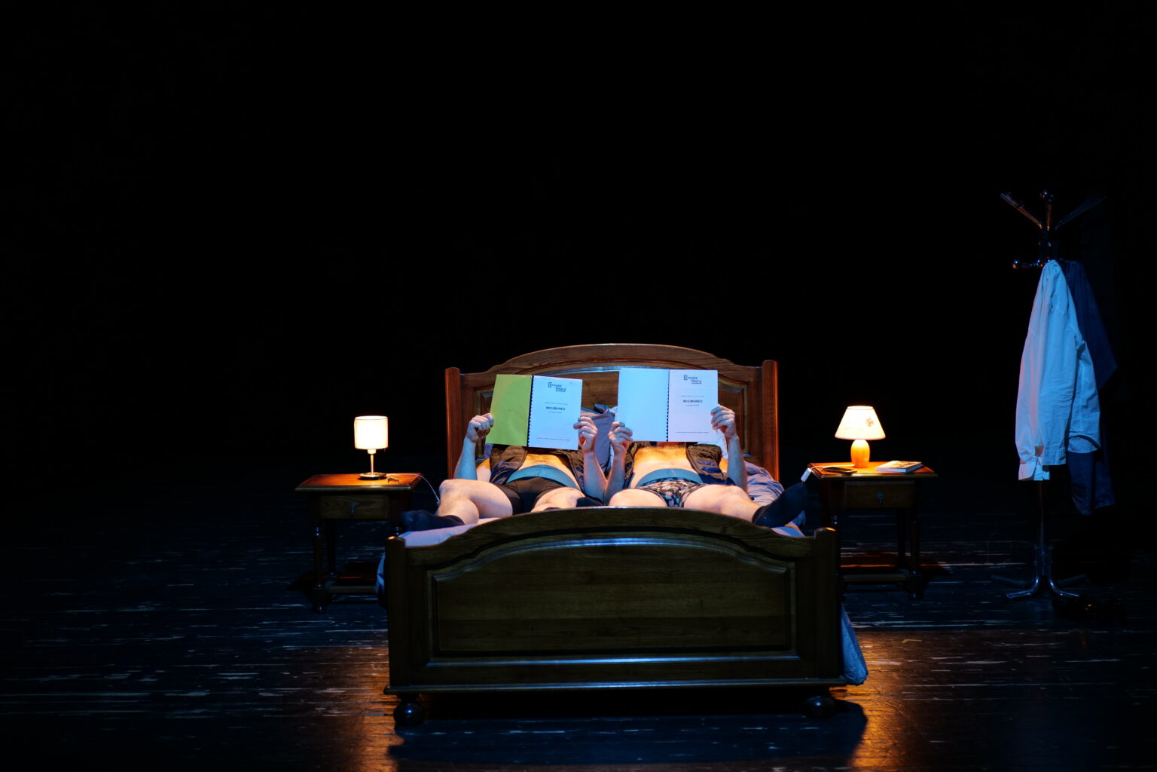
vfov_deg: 27.0
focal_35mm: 50
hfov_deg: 39.6
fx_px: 1607
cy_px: 386
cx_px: 578
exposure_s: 1/20
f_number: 2
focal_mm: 50
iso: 1000
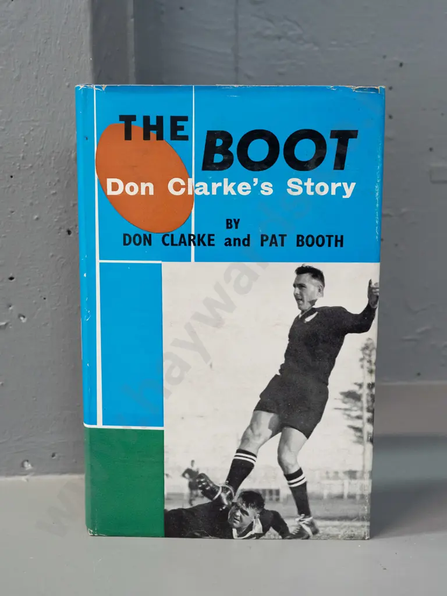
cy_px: 298
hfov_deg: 27.0
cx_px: 224
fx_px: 930
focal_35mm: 54
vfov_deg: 35.5
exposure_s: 1/80
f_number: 5.6
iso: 3200
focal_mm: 27
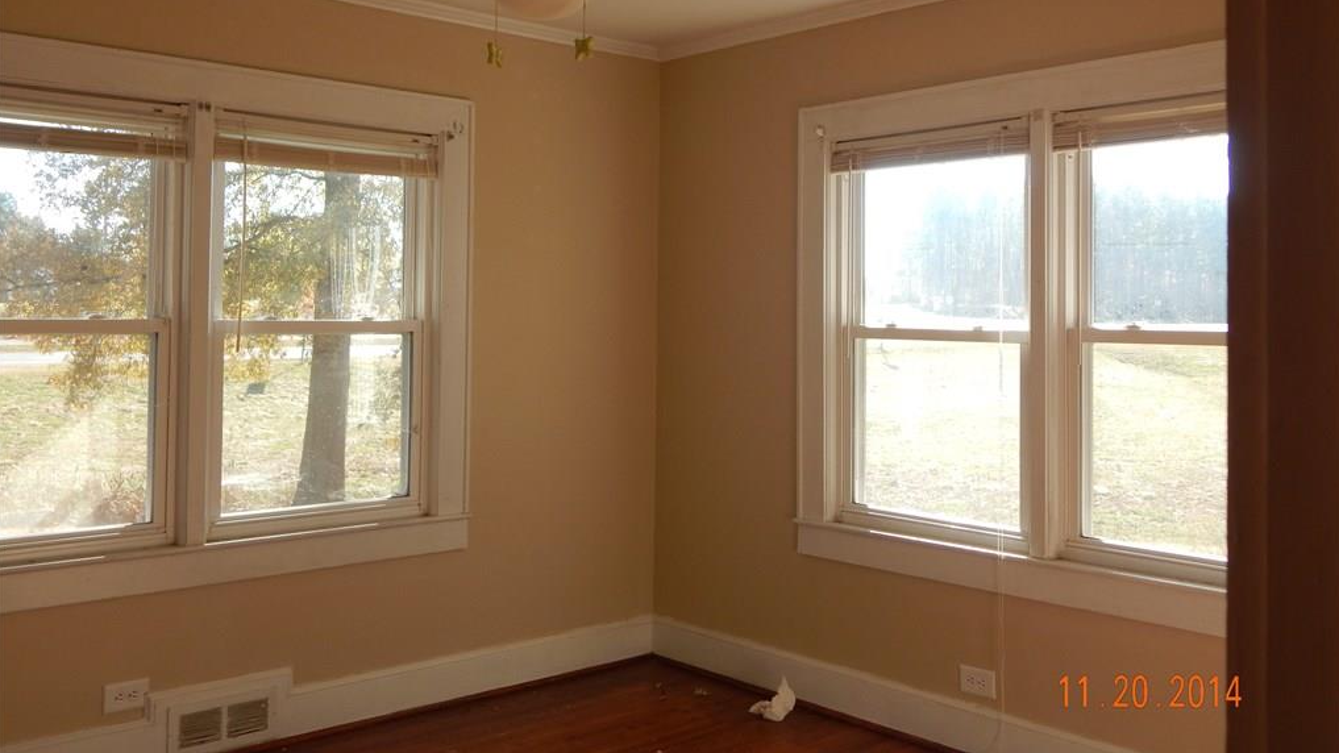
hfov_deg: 58.0
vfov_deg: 34.5
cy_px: 291
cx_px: 670
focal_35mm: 34
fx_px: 1207
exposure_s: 1/200
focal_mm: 5.6
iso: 125
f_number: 3.2
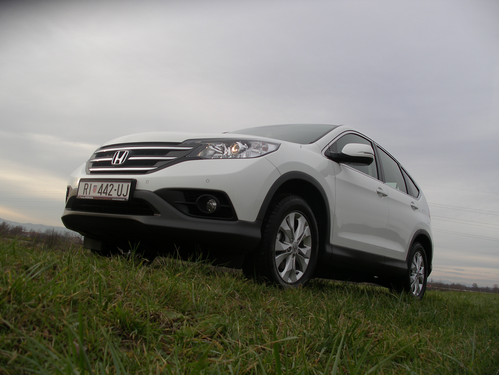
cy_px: 188
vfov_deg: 38.7
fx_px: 534
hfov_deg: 50.1
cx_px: 250
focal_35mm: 37
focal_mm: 7.8
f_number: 3.5
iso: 80
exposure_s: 1/200
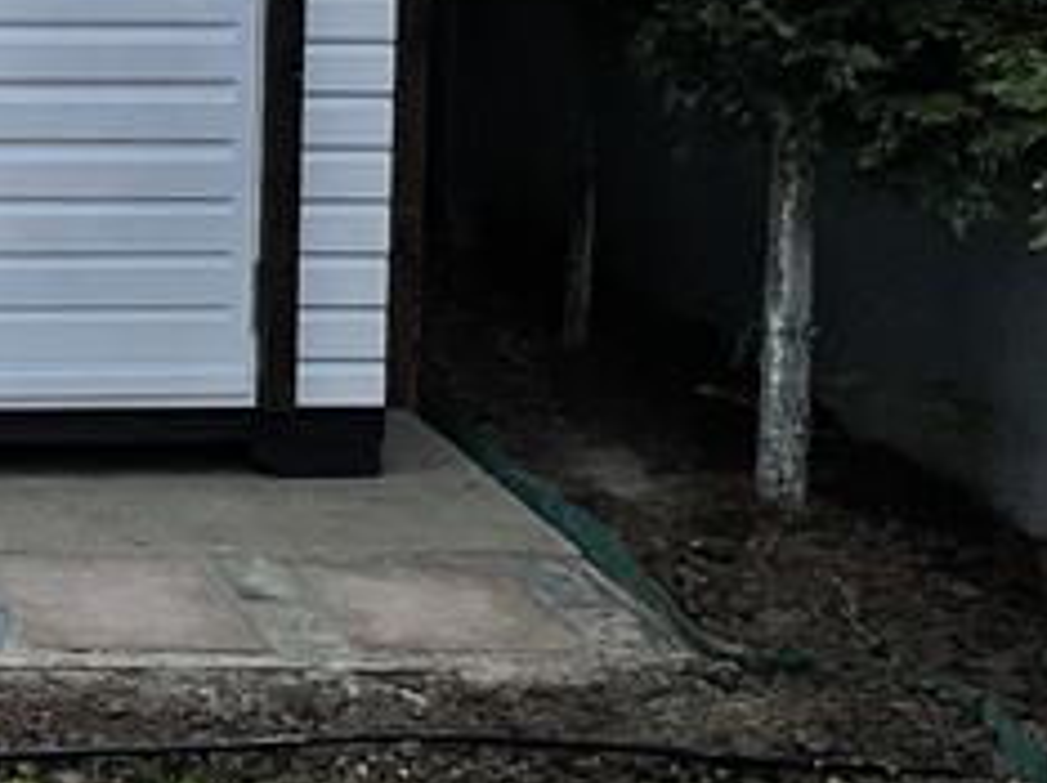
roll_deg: -1.2
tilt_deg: -3.0
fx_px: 2689
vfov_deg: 15.9
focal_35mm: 89
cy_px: -157
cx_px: -510
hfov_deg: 19.3
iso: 1000
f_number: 1.6
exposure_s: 1/30
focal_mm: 4.2
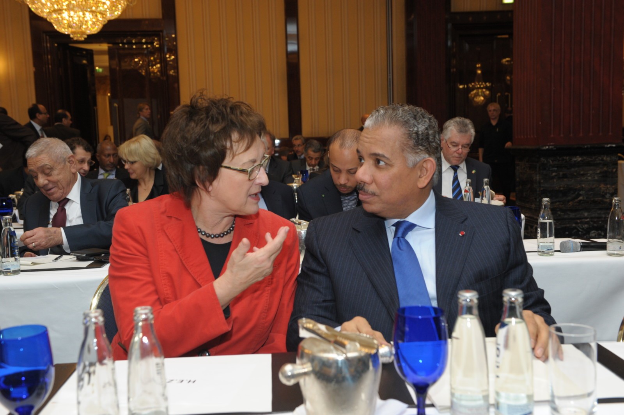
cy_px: 208
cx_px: 312
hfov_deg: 46.4
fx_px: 728
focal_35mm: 42
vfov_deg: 31.9
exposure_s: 1/100
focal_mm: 42
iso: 1250
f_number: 5
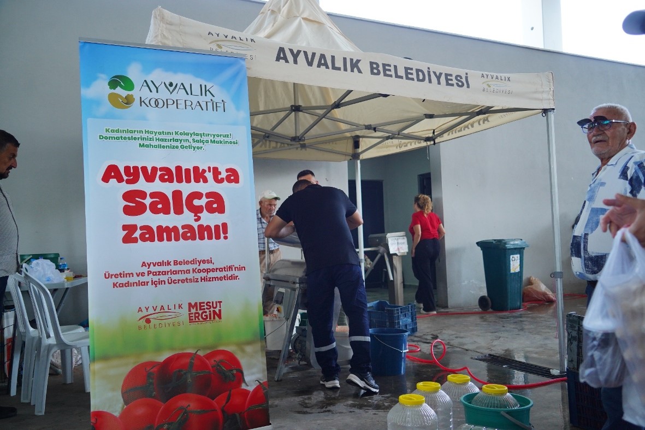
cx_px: 322
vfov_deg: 43.6
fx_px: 537
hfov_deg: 61.9
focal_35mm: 30
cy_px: 215
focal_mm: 30
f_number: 4
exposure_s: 1/320
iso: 1250
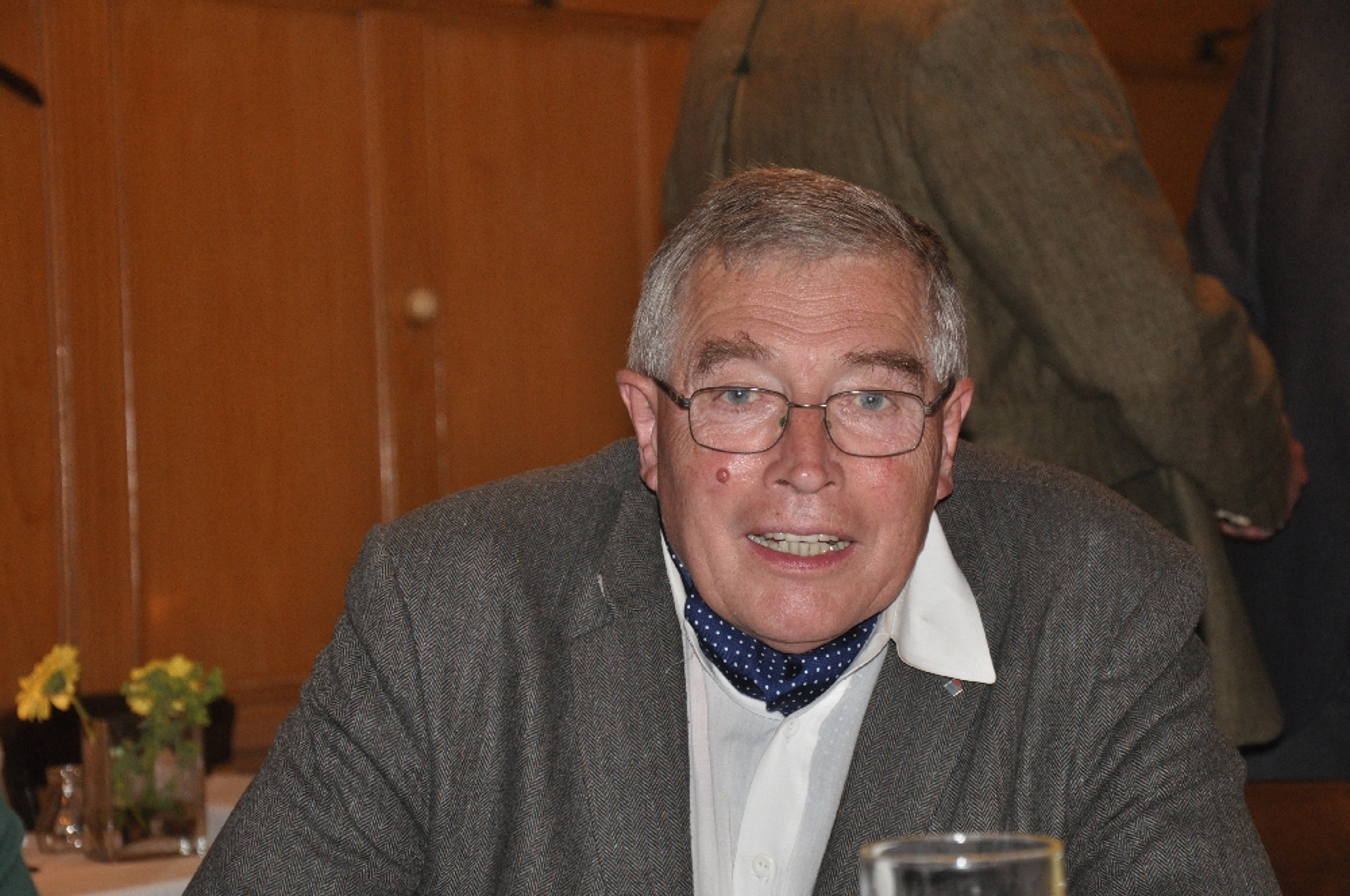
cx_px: 675
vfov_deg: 14.7
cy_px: 448
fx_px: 3483
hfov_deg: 21.9
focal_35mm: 93
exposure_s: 1/60
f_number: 5.3
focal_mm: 62
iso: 800
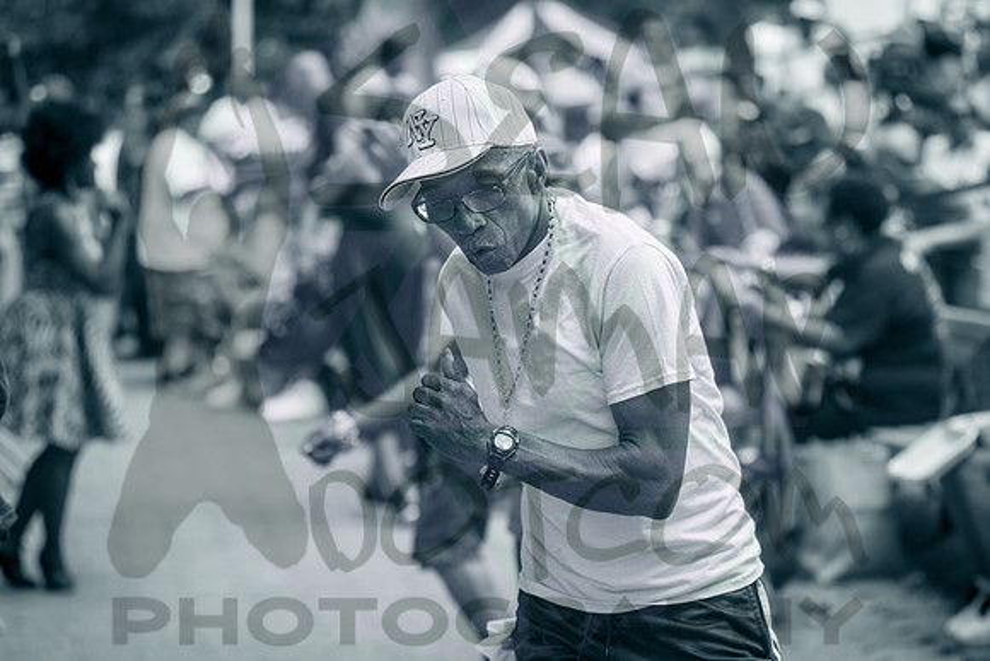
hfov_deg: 17.4
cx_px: 528
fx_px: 3241
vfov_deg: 11.6
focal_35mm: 118
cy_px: 398
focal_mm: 92
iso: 2000
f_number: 3.2
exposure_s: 1/2000
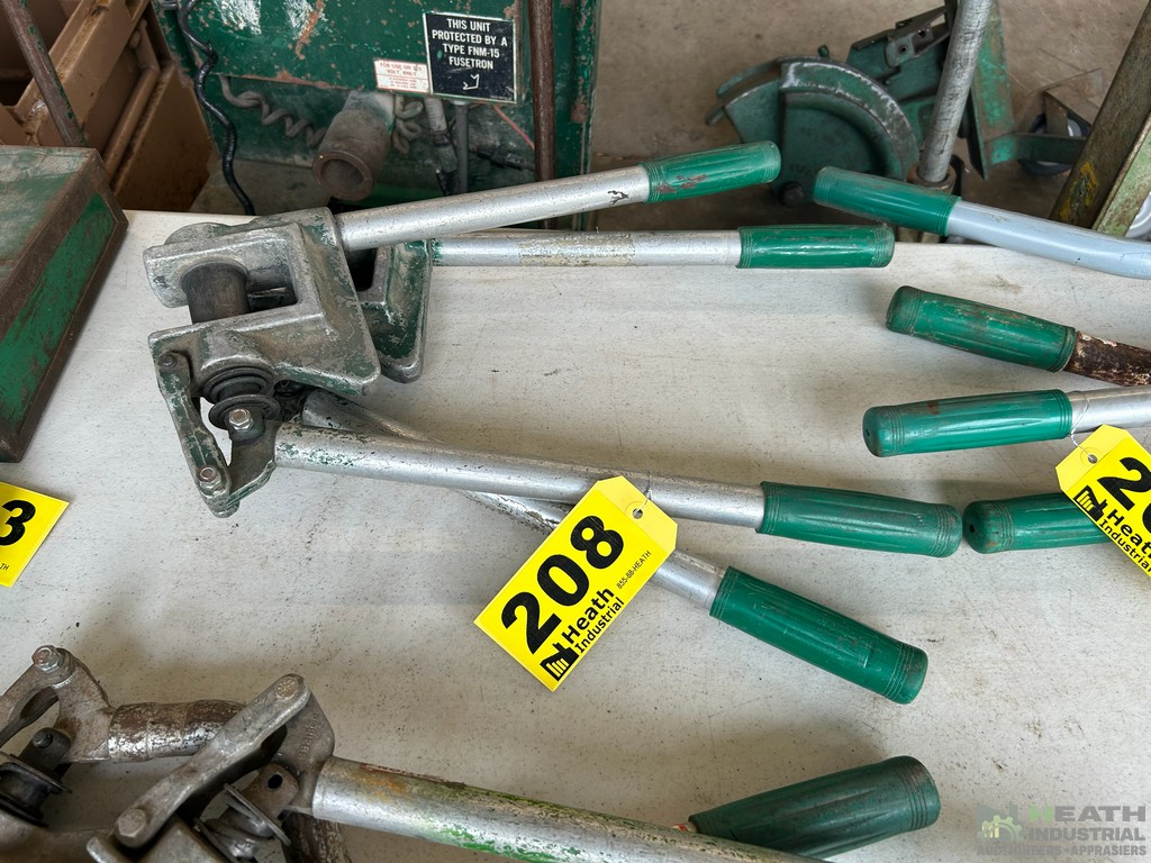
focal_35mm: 26
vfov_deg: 53.1
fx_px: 865
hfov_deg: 67.3
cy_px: 432
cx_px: 576
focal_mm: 5.7
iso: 40
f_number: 1.5
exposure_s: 1/120
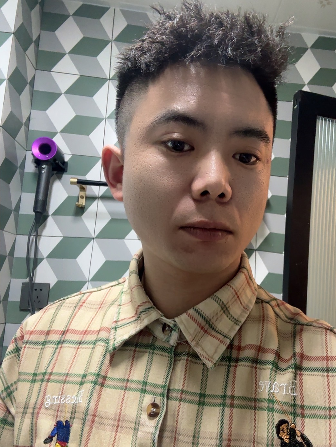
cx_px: 208
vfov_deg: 28.9
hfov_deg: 21.9
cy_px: 262
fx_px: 867
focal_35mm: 67
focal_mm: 2.69
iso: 320
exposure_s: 1/25
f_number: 1.9
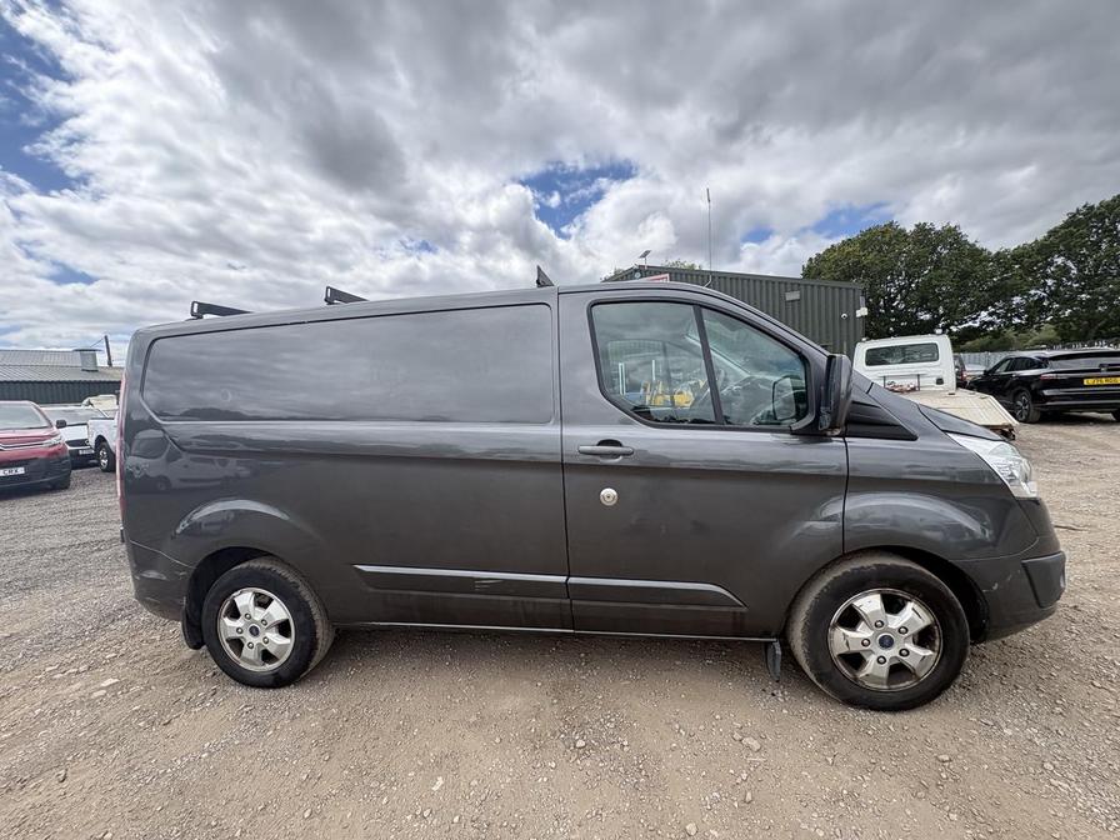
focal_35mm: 14
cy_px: 420
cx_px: 560
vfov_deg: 85.7
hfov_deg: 102.1
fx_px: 453
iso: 50
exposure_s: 1/675
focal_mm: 2.22
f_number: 2.2
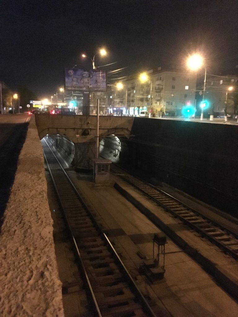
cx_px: 119
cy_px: 158
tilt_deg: -10.9
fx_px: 266
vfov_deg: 61.7
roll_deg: -1.4
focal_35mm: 29
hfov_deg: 48.2
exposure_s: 1/17
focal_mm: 4.15
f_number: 2.2
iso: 1600
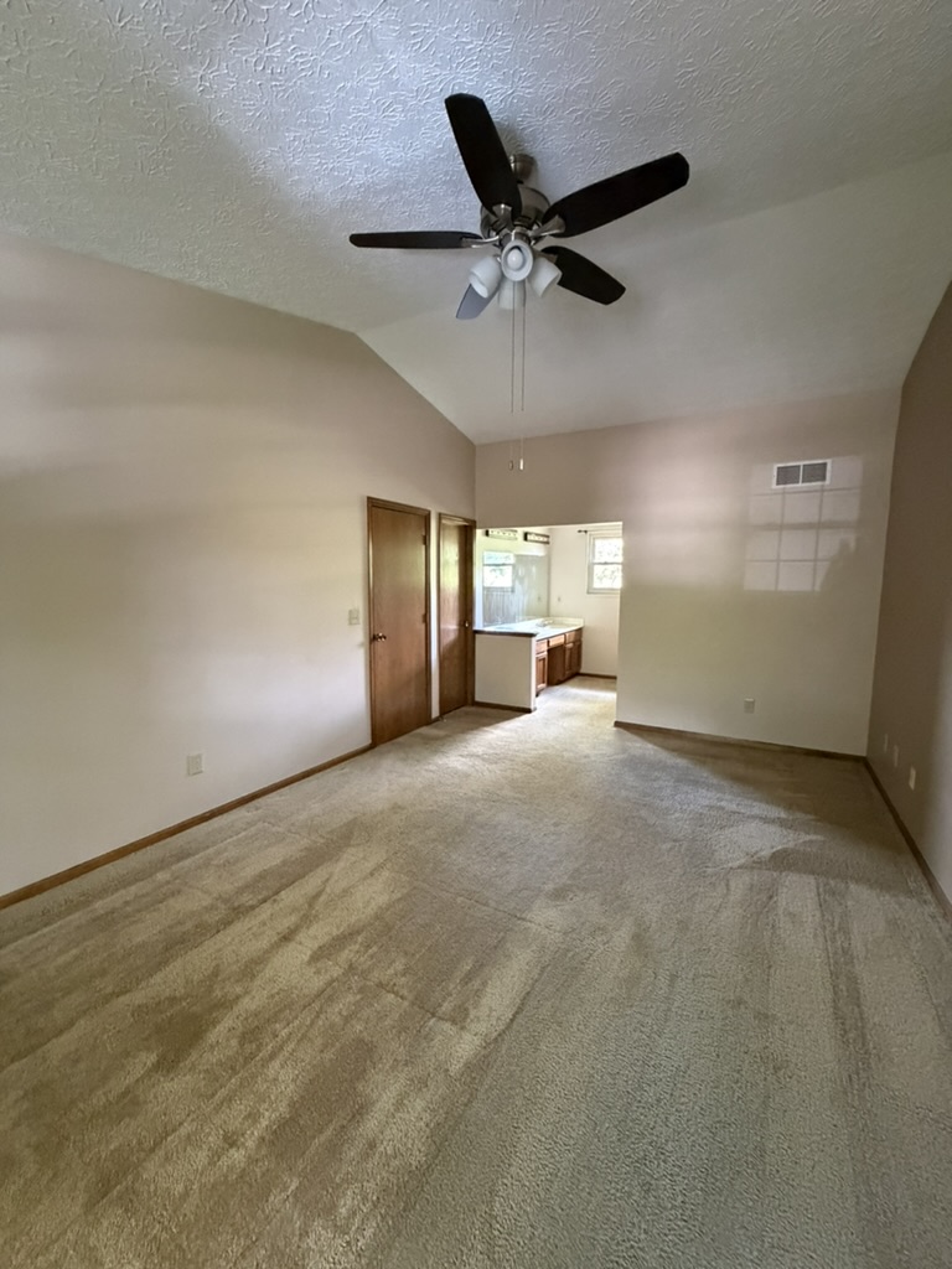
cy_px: 634
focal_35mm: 14
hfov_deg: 85.7
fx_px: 513
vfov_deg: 102.1
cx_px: 476
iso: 1250
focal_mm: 2.22
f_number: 2.2
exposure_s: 1/60
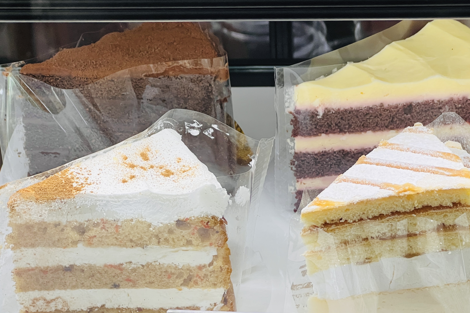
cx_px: 270
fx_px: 1384
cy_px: 223
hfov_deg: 19.3
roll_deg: -1.2
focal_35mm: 106
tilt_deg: -32.7
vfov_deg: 12.9
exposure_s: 1/120
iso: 125
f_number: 2.8
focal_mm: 9
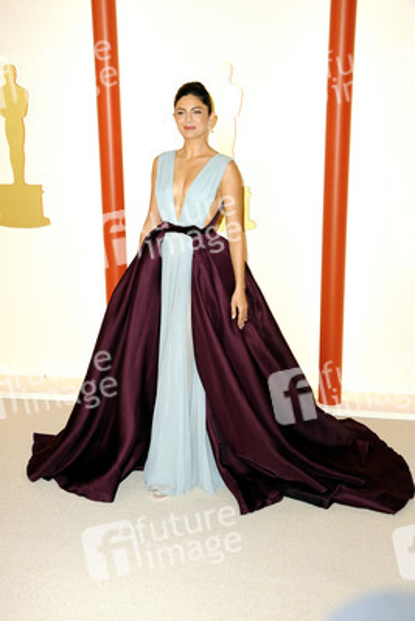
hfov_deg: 29.9
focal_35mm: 45
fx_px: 777
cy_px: 310
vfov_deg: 43.6
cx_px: 208
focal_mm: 45
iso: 1600
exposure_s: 1/200
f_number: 5.6
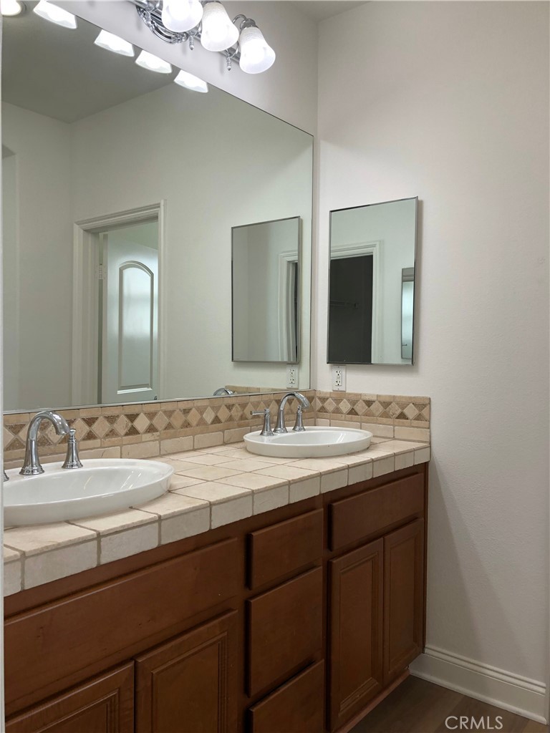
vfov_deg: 63.4
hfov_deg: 49.7
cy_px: 366
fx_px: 593
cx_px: 275
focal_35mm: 28
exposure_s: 1/120
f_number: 1.8
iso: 40
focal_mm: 4
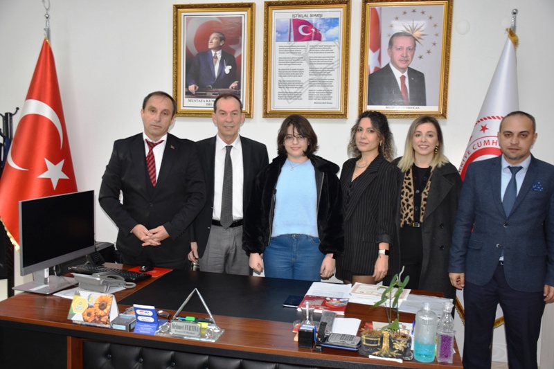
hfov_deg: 55.1
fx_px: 531
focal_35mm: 34
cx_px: 277
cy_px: 184
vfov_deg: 38.3
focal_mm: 23
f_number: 3.8
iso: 400
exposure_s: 1/60
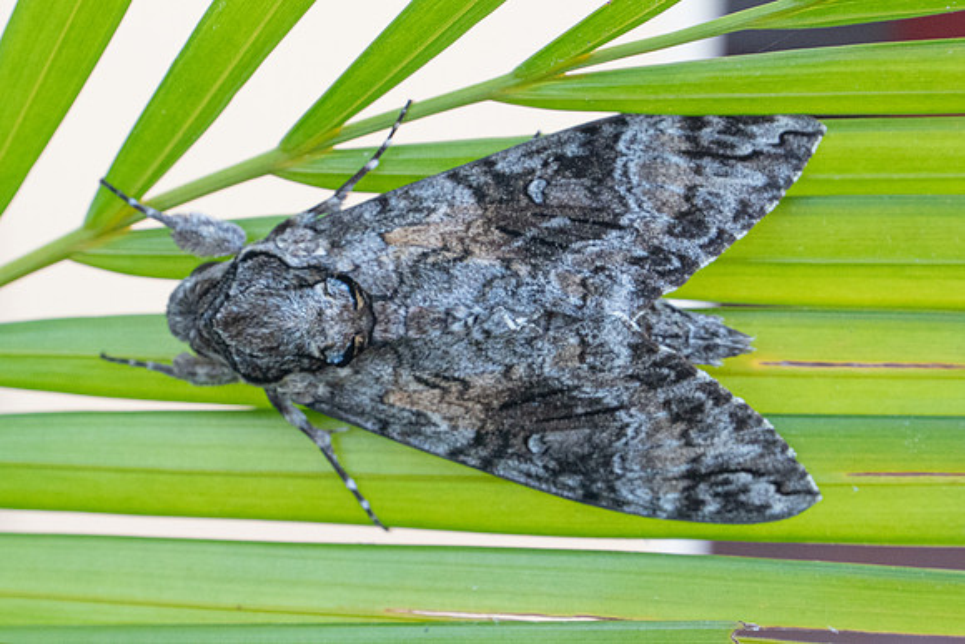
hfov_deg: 23.0
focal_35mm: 88
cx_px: 314
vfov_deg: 15.5
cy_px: 322
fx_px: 2360
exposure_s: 1/320
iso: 800
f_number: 9
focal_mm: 35
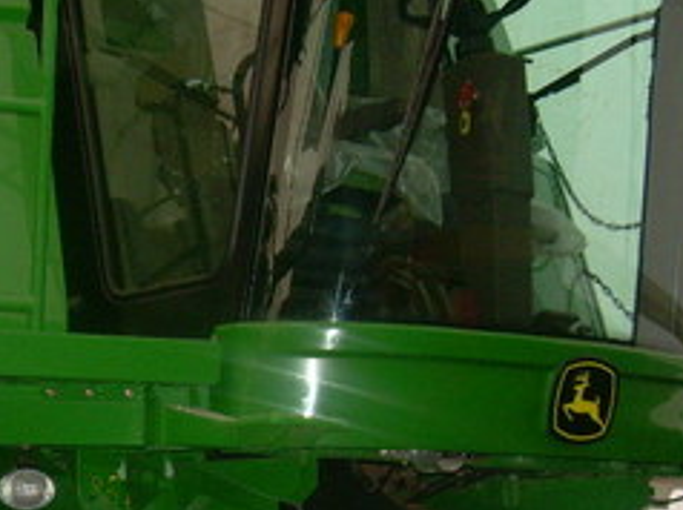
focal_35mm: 87
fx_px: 1715
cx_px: 40
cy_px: 415
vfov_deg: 16.8
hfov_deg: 21.9
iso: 200
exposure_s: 1/60
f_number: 2.8
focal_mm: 6.3
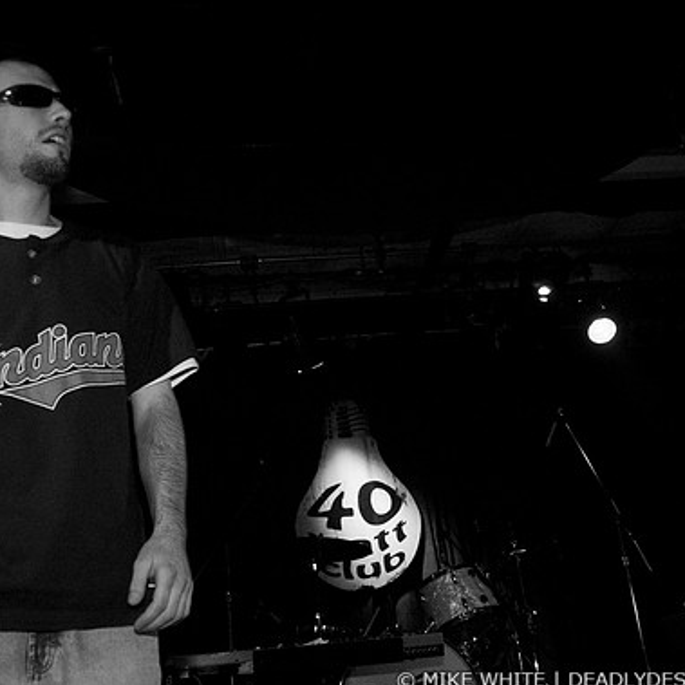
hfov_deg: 42.6
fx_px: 873
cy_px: 347
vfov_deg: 42.8
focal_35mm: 39
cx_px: 275
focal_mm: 20
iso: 800
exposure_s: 1/60
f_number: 3.2
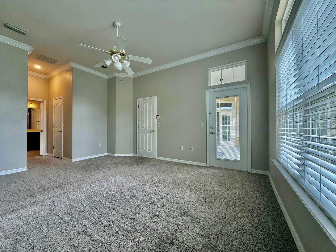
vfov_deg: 85.7
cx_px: 168
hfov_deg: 102.1
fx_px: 136
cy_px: 126
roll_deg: -0.4
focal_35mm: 14
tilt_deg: +0.6
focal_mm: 2.22
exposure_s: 1/99
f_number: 2.2
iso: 160
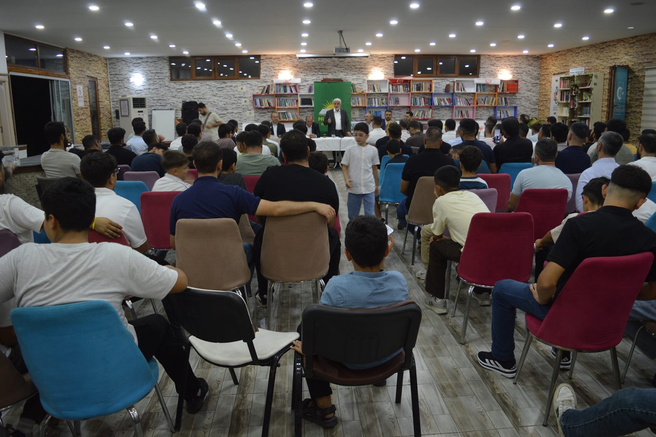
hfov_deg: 67.4
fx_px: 492
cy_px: 218
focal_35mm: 27
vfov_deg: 47.9
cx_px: 328
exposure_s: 1/15
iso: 400
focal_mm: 18
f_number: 3.5
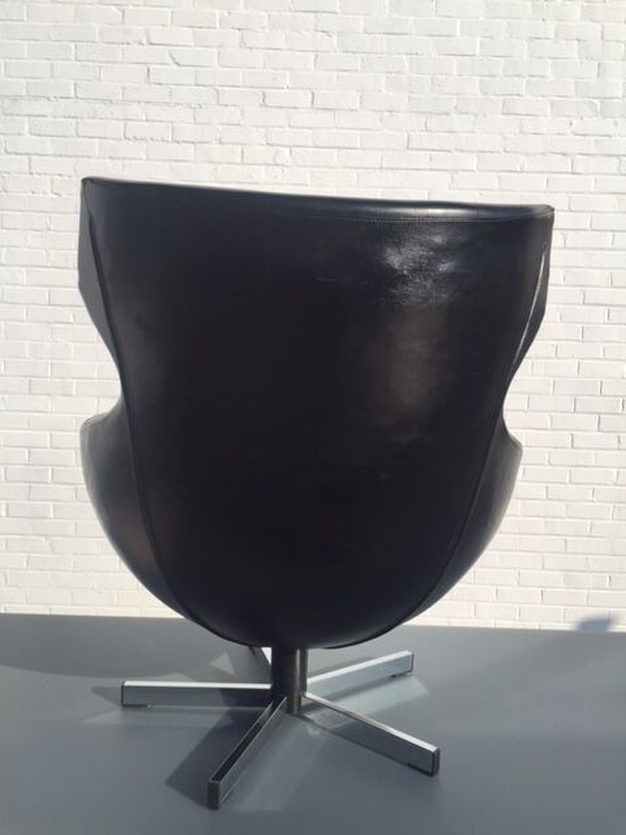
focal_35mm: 29
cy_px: 418
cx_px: 313
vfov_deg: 61.7
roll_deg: -1.0
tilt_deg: -3.0
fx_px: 699
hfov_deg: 48.2
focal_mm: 4.15
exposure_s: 1/2198
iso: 32
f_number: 2.2
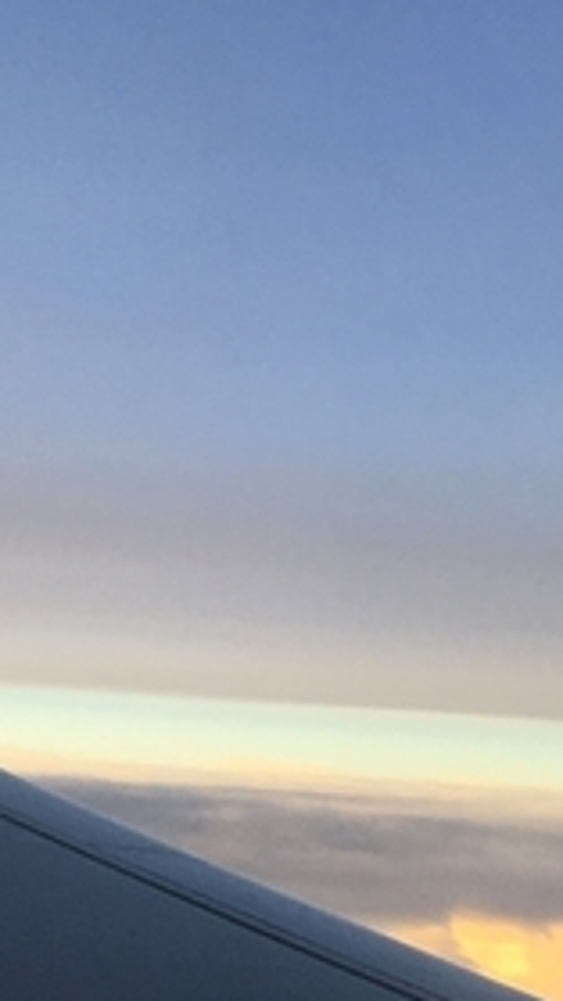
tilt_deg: +3.7
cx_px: -746
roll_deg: -2.9
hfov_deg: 8.3
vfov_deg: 15.8
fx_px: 3608
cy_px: 427
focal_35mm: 136
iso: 25
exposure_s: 1/255
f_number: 2.2
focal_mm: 4.15
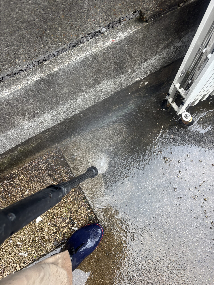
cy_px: 142
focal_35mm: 26
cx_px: 107
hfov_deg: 53.1
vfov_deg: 67.3
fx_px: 214
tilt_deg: -74.1
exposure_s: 1/129
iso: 32
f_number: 1.6
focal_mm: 5.96
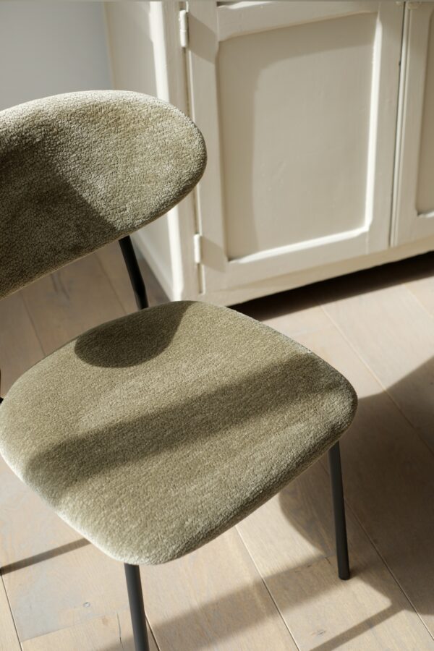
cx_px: 217
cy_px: 326
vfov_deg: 37.5
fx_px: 958
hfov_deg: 25.5
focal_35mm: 53
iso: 125
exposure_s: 1/210
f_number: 2.8
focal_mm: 35
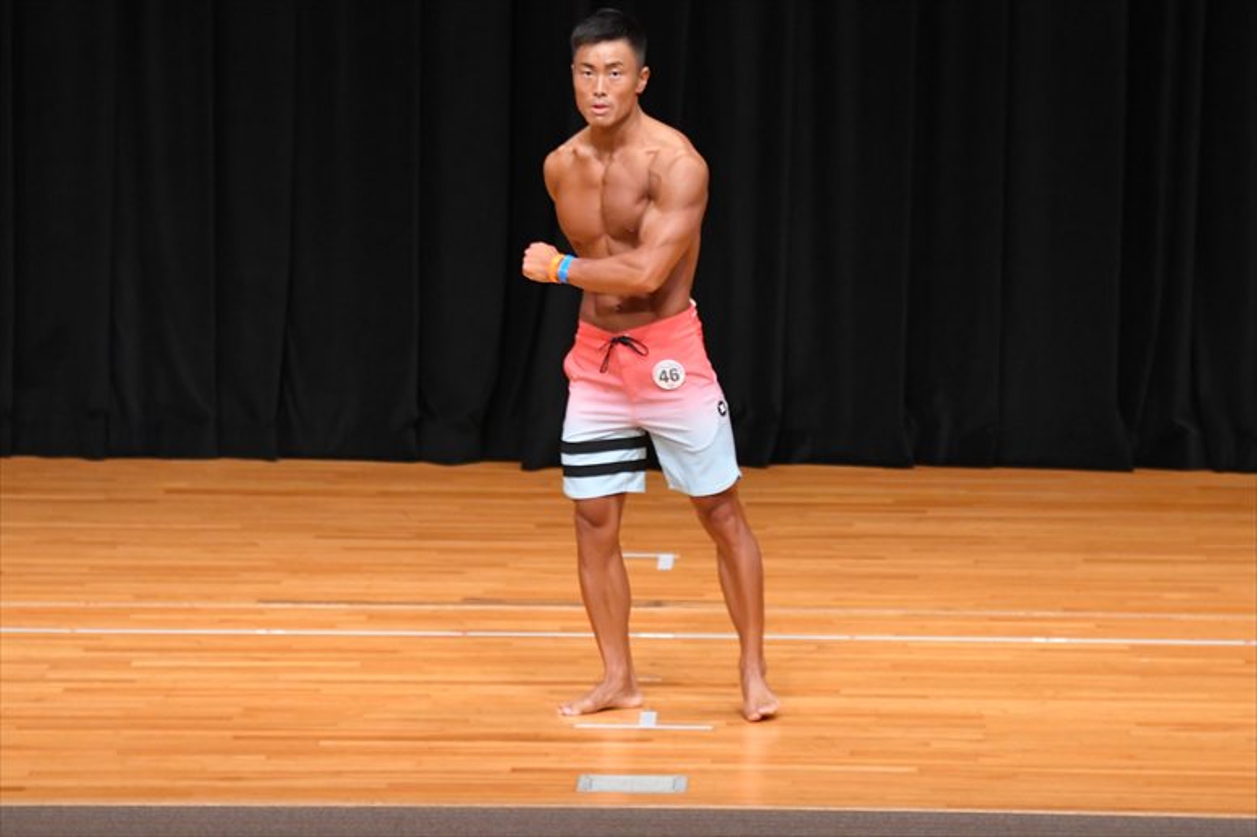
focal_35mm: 270
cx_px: 628
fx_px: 9423
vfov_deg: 5.1
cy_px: 418
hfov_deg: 7.6
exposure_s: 1/400
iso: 4000
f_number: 5.6
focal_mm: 180
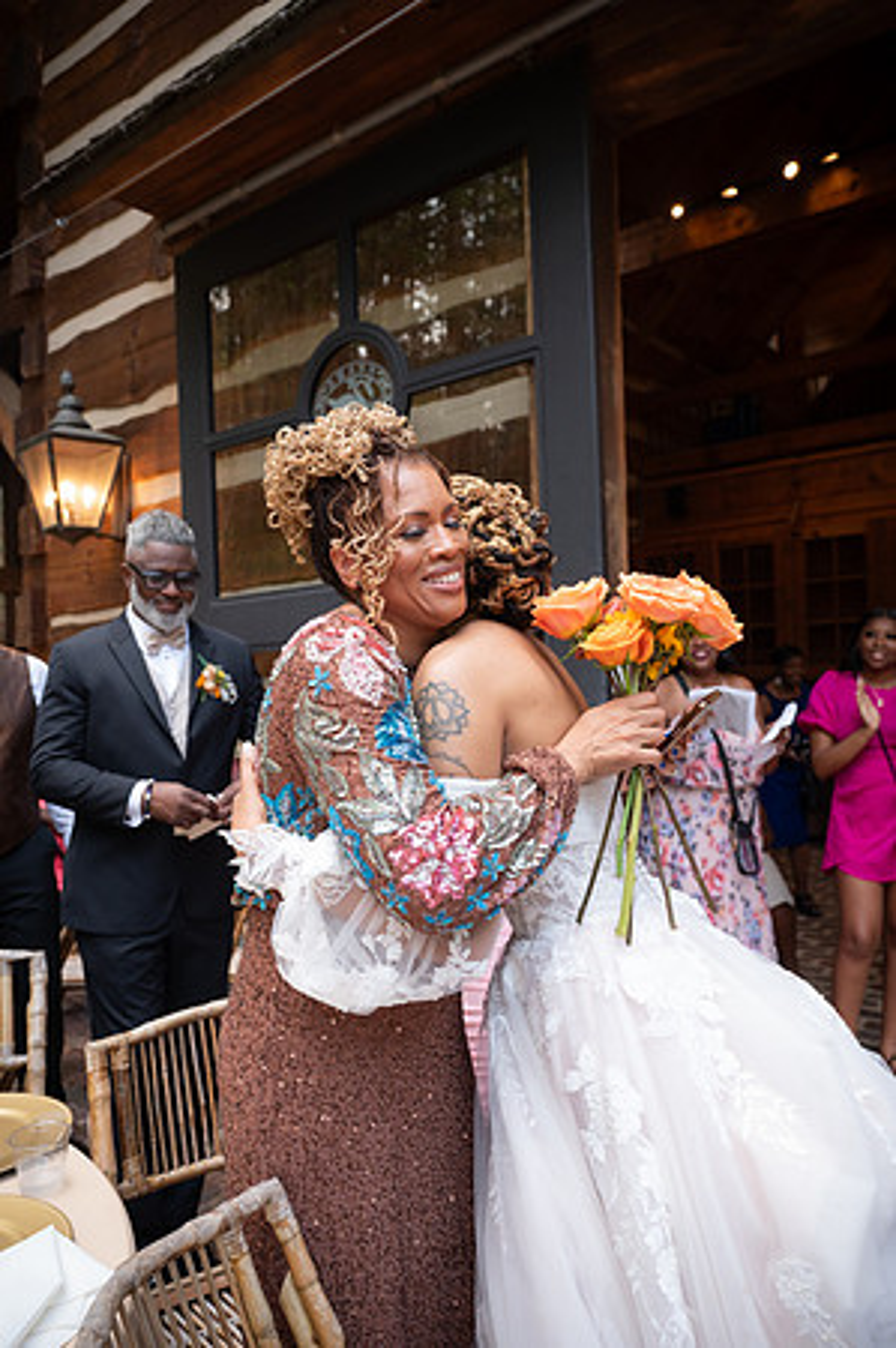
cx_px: 448
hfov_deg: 47.1
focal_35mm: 28
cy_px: 674
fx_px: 1029
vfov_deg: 66.5
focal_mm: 27.5
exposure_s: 1/250
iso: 1000
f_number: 4
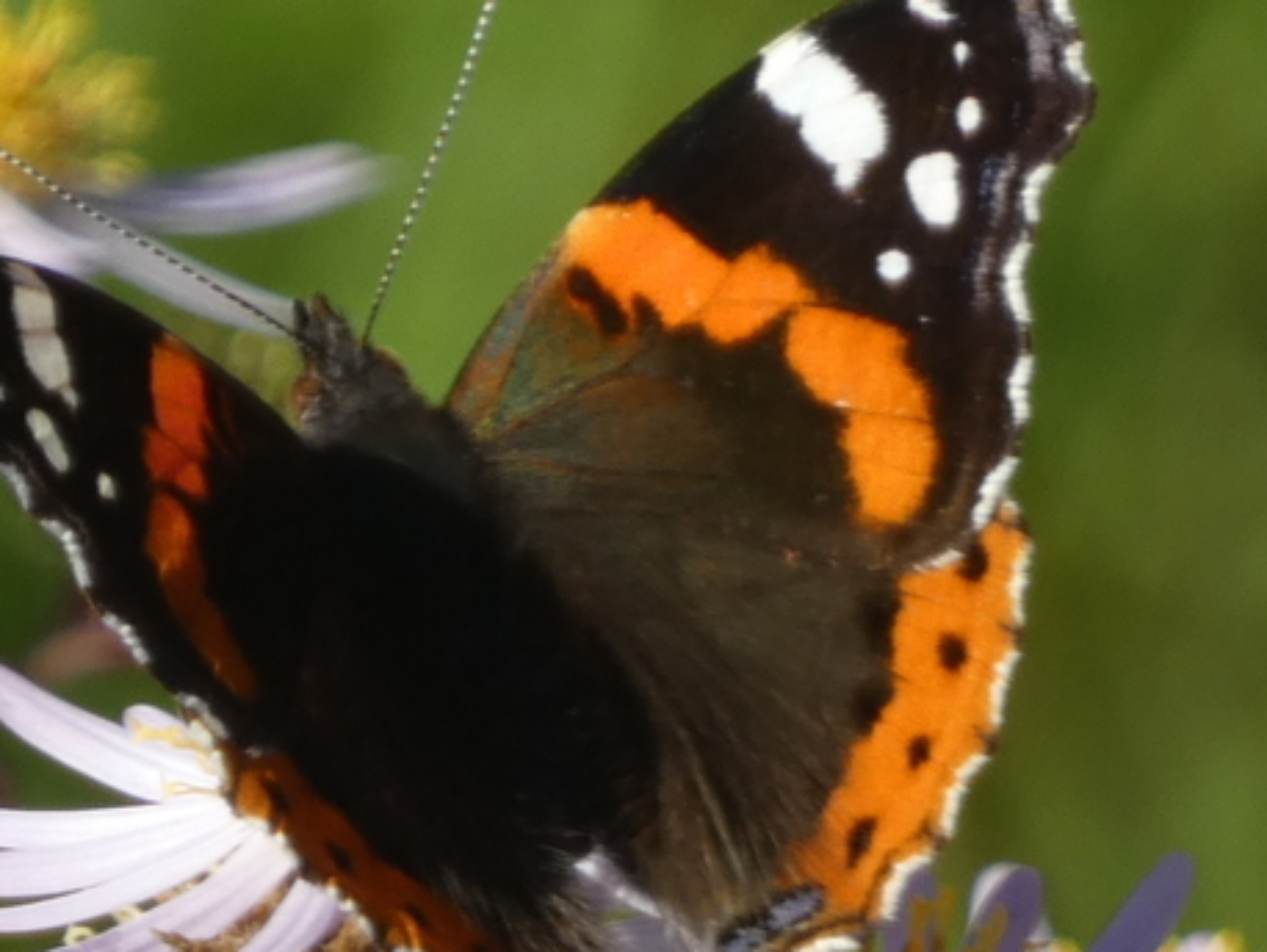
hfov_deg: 1.2
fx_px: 58337
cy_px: 623
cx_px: 530
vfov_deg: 0.9
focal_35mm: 1593
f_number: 5.6
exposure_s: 1/160
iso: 80
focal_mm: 153.1
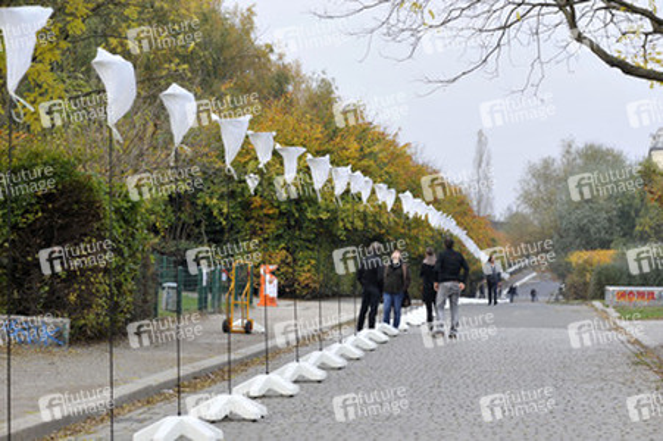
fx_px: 1932
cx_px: 332
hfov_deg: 19.5
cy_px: 220
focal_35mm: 105
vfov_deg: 13.0
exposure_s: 1/200
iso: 250
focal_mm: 105
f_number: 5.6
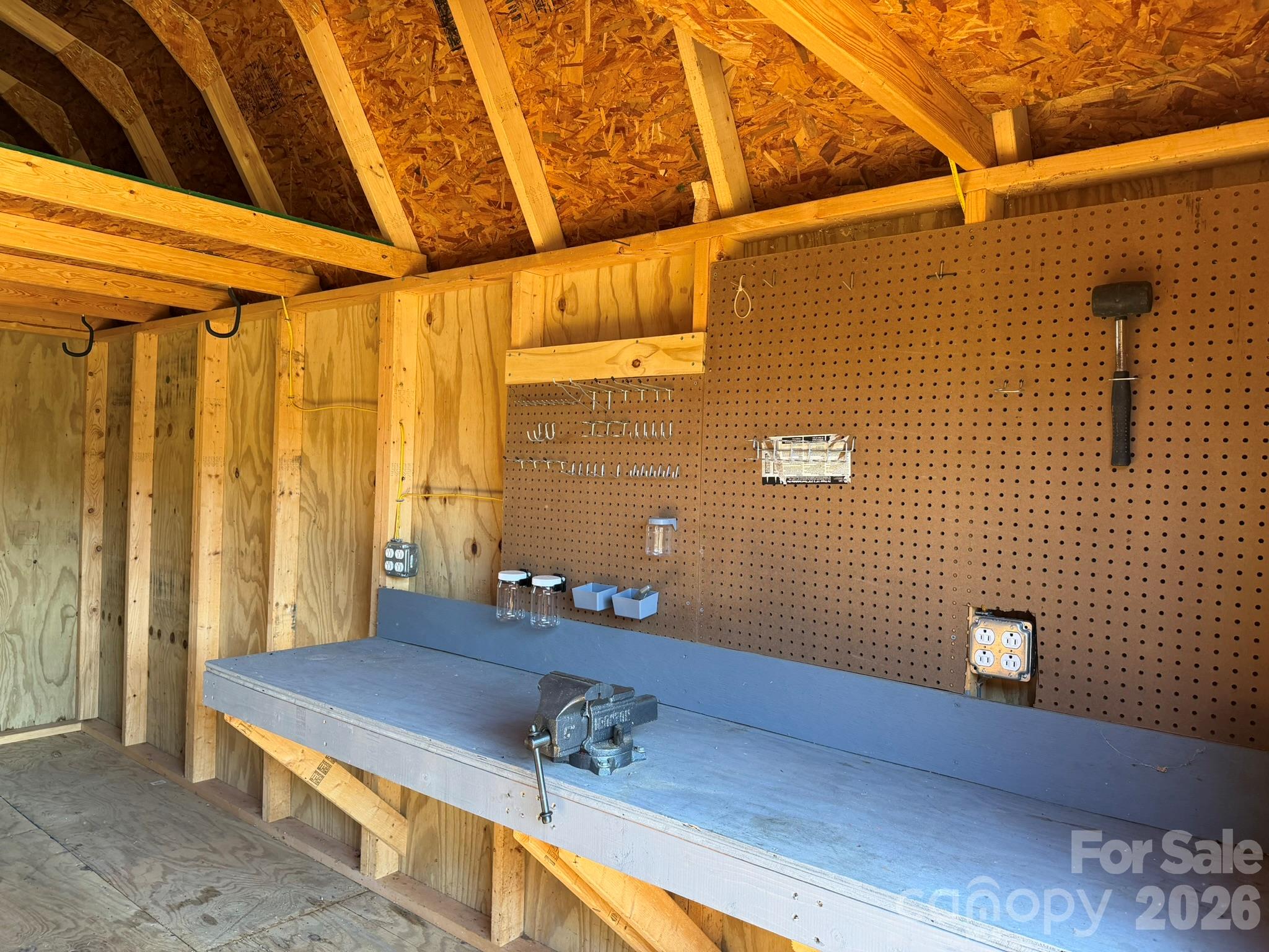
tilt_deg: -1.4
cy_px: 476
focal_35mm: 24
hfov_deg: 71.6
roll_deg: -0.7
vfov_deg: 56.8
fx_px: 880
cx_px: 634
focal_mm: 6.76
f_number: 1.78
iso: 200
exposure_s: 1/107
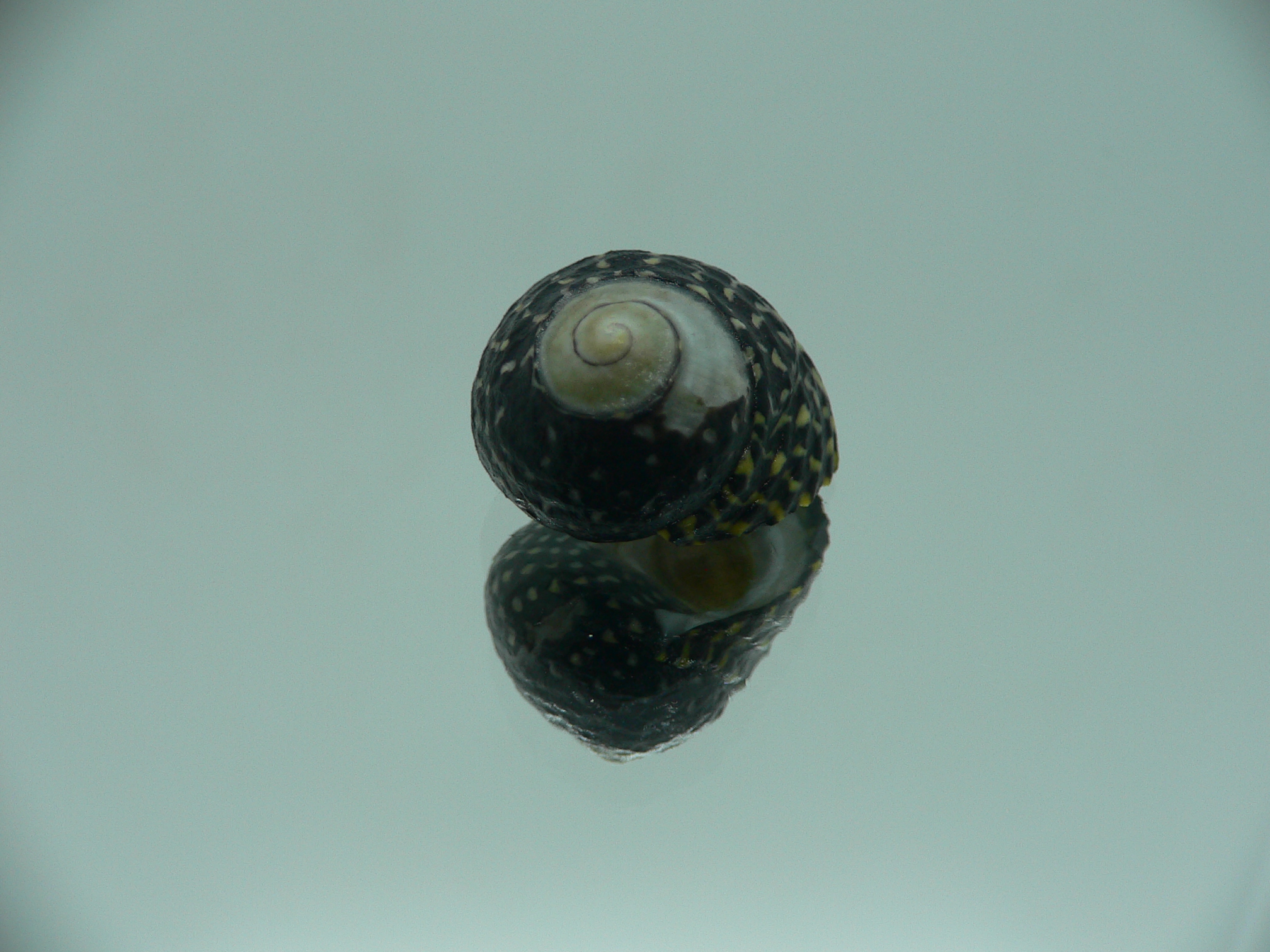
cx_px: 635
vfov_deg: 40.7
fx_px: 1284
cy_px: 476
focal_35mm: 35
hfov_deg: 52.6
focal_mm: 4.6
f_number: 2.8
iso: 80
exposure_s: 1/60
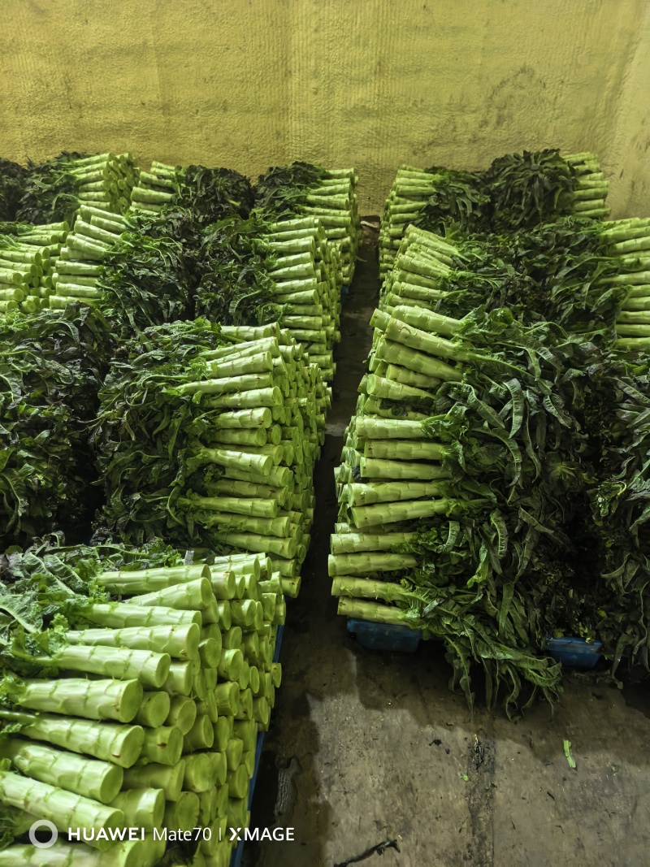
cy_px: 434
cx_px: 325
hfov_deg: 56.8
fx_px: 601
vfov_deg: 71.6
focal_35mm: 24
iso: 400
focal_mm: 5.75
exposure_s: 1/33.3
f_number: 1.4
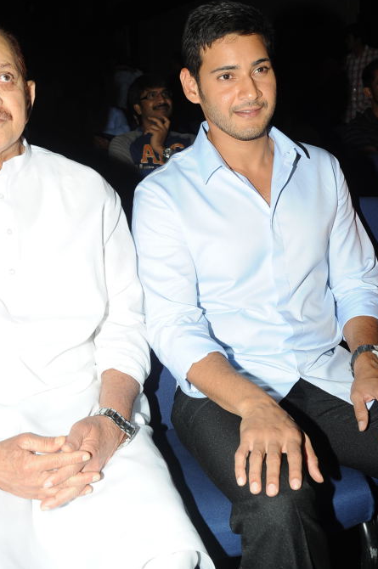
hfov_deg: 25.9
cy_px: 280
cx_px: 158
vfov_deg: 38.2
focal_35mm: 52
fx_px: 821
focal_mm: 34
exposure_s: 1/125
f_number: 8
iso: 200
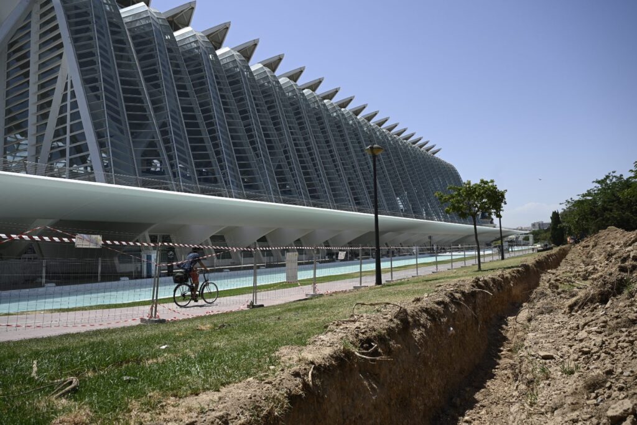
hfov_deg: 73.7
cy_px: 212
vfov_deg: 53.1
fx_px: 425
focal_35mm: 24
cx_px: 318
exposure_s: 1/1000
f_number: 5
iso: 100
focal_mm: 24
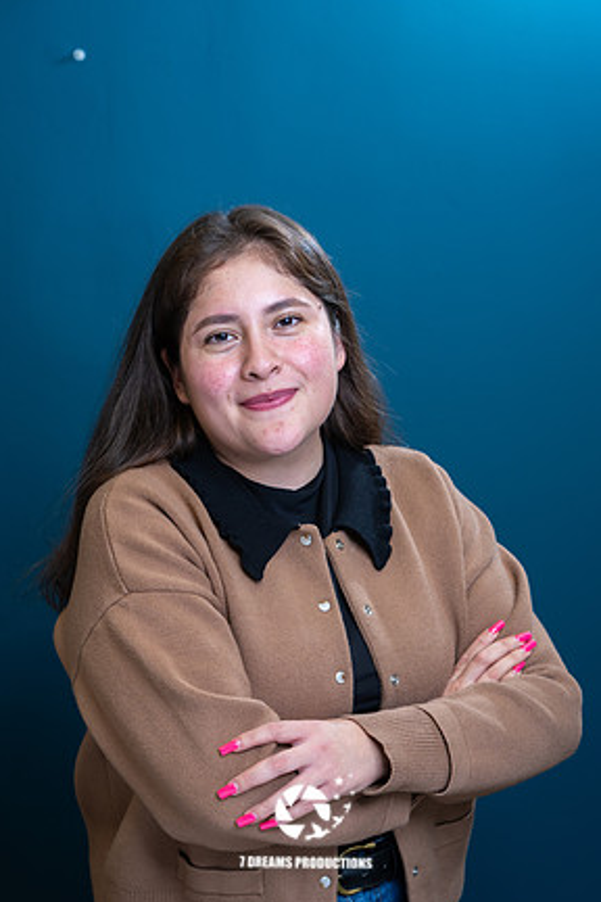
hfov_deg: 17.7
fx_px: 1928
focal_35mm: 77
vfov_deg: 26.3
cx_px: 307
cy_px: 464
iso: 320
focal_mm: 74
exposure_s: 1/125
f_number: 5
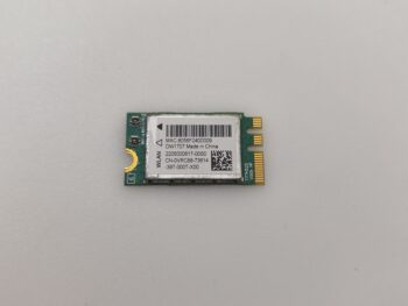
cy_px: 153
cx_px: 204
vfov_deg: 40.7
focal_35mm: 35
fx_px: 413
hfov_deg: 52.6
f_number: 1.6
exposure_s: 1/50
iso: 320
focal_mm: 6.57
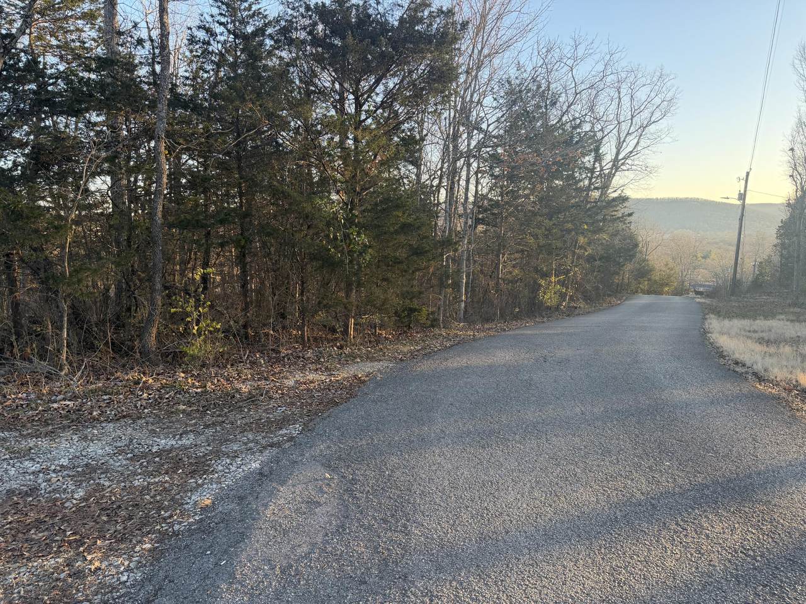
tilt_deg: -8.0
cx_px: 403
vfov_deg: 56.8
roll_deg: +1.0
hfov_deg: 71.6
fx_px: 559
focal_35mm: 24
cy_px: 302
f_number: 1.78
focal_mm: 6.76
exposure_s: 1/290
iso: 80
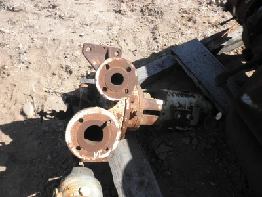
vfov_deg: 40.7
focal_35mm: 35
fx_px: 265
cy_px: 98
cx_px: 131
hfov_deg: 52.6
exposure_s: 1/50
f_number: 9.1
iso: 64
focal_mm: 6.1
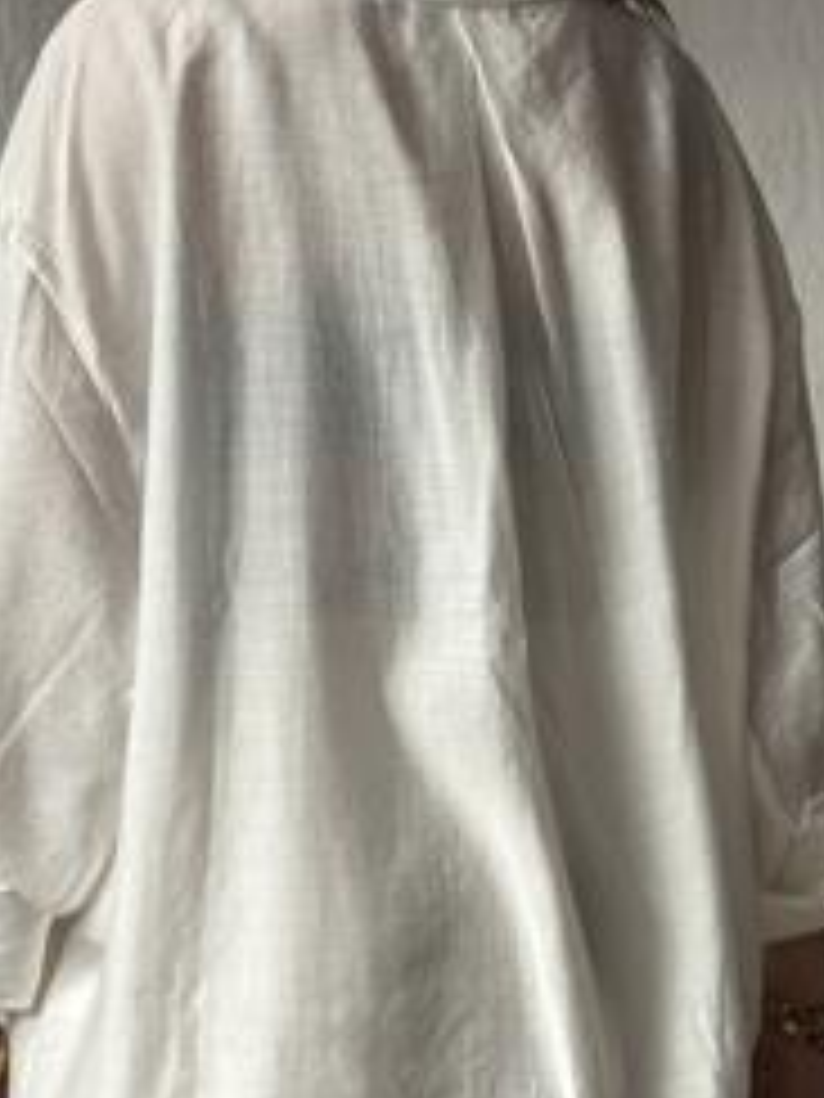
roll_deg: -0.3
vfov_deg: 23.3
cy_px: 482
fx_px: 2666
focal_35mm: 84
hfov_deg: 17.6
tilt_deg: +4.9
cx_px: 423
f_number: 1.78
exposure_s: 1/166
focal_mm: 6.86
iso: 100
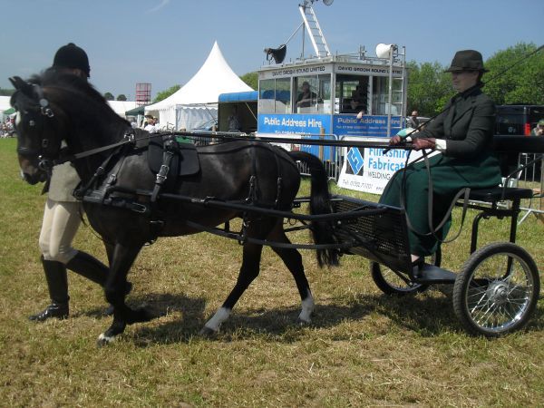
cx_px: 272
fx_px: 629
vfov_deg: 36.0
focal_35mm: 40
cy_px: 204
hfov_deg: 46.8
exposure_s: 1/180
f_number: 10
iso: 100
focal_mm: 7
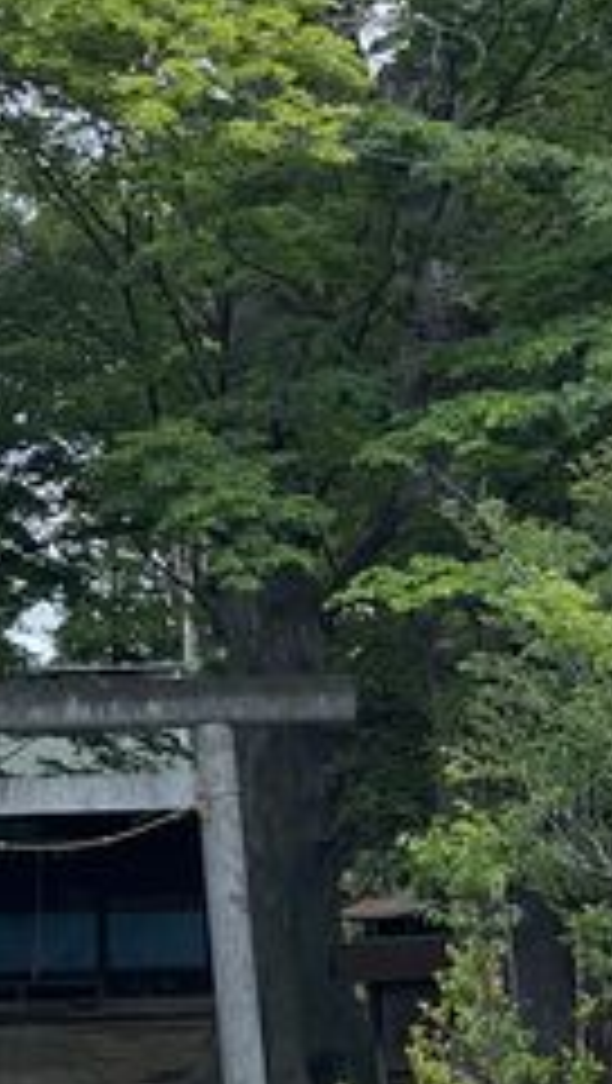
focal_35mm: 94
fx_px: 2705
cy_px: 121
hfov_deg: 12.8
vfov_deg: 22.2
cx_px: 122
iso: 50
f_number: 1.5
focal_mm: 5.7
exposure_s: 1/1048
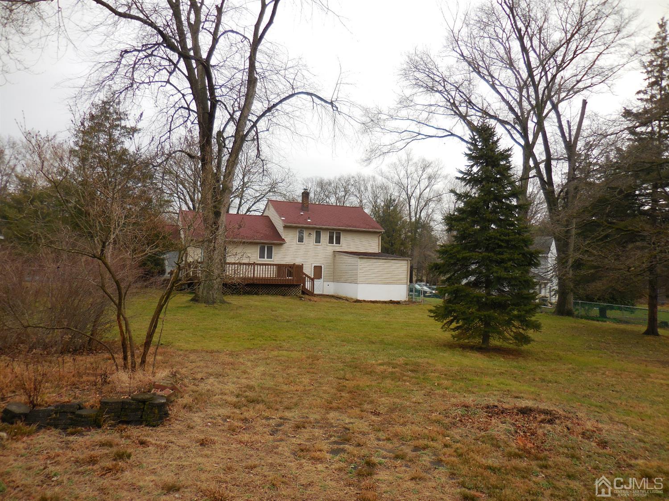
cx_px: 334
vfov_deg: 54.9
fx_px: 483
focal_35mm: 25
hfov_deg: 69.4
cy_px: 250
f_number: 3.3
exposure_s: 1/320
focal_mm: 4.5
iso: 125
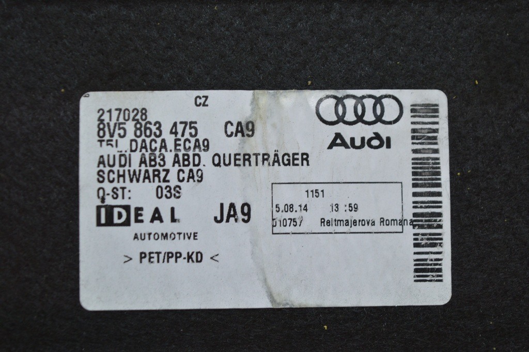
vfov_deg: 16.5
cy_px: 176
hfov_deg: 24.6
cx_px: 264
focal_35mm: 82
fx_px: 1211
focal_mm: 55
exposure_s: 1/40
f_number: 5.6
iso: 400
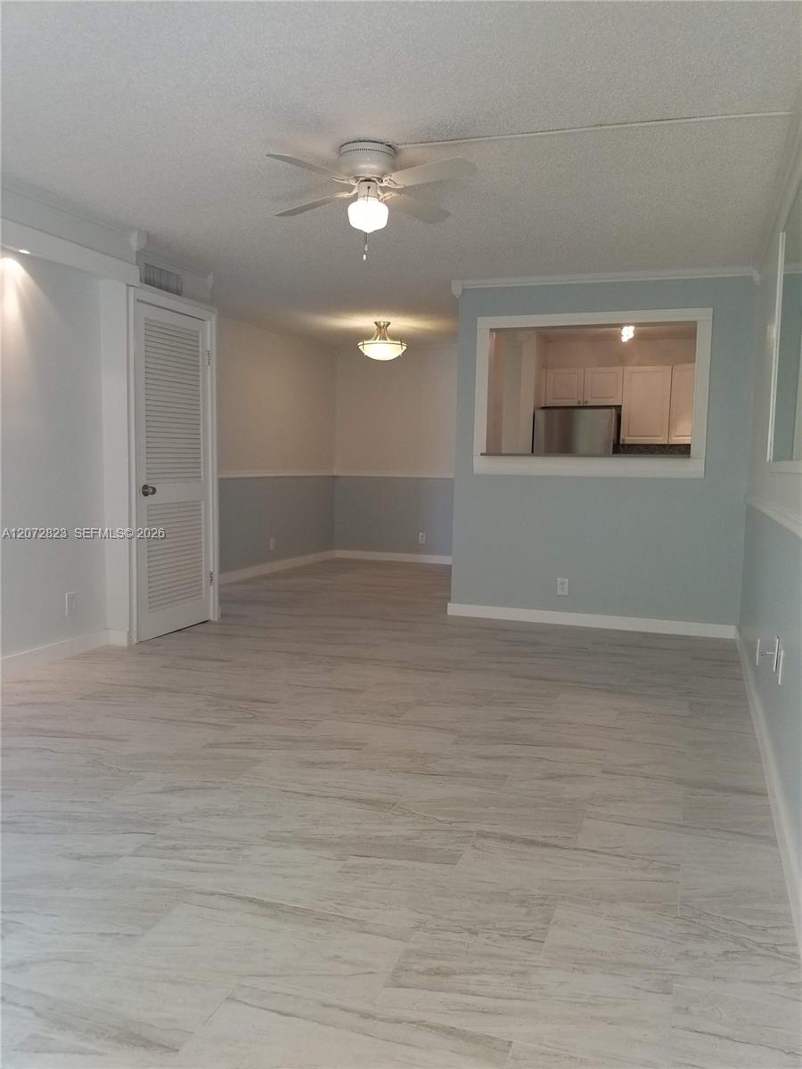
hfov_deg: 53.1
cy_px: 534
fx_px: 803
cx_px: 401
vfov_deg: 67.3
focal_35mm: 26
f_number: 1.7
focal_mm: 4.3
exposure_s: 1/120
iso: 100
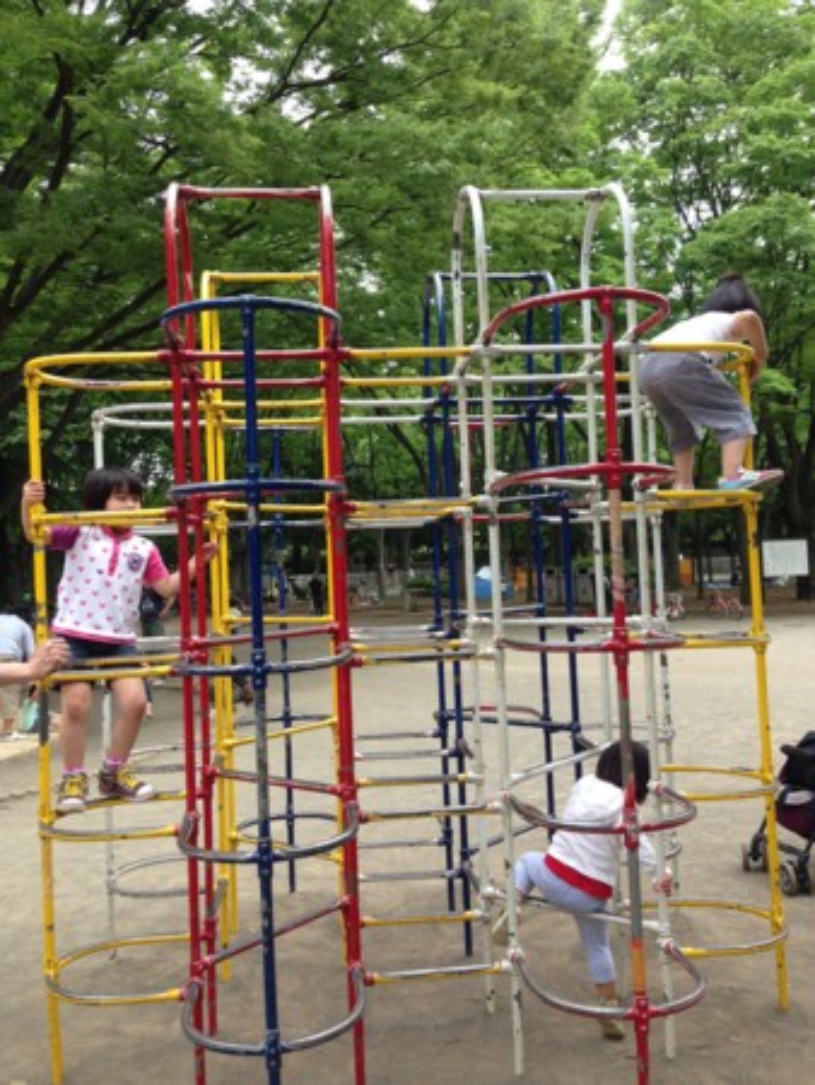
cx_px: 408
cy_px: 542
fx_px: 1035
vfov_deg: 55.3
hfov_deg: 43.0
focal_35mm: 33
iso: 50
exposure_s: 1/321
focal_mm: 4.13
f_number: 2.4
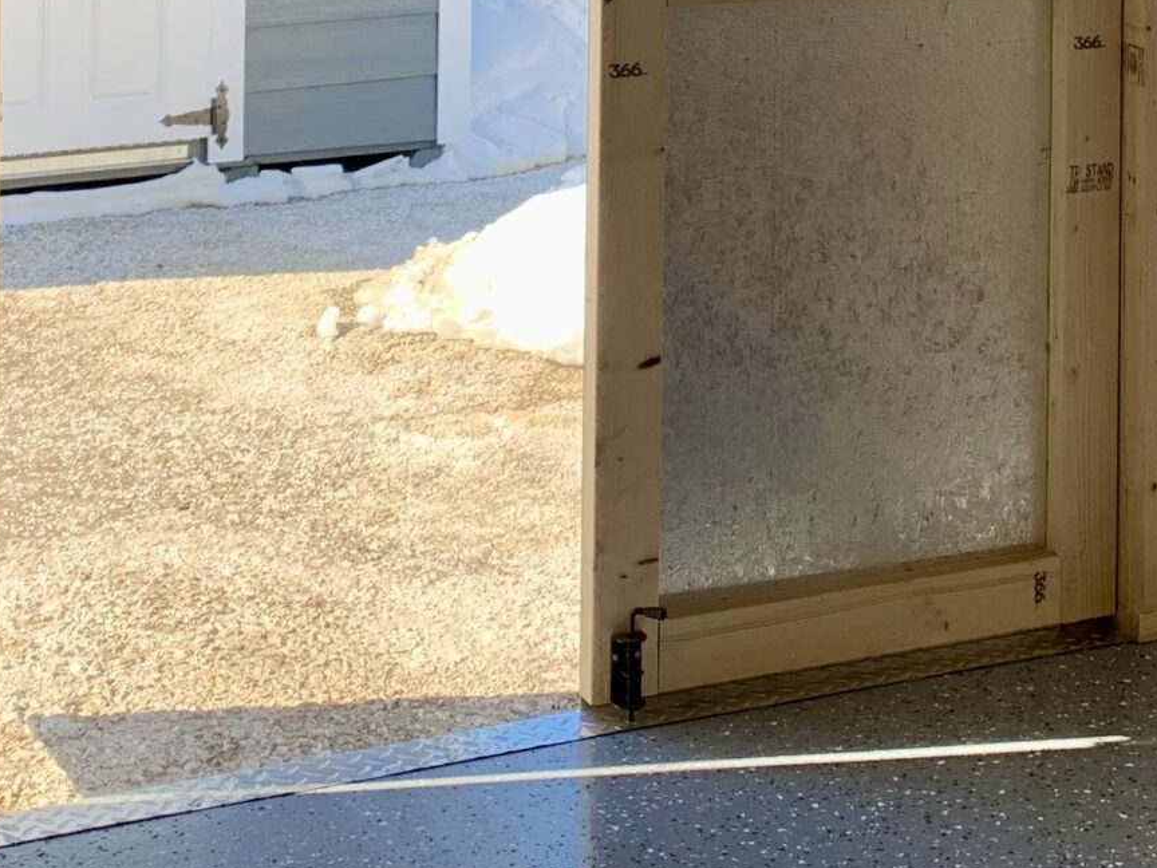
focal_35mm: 77
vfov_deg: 17.8
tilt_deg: -0.8
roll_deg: -0.4
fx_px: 2574
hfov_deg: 25.2
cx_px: 754
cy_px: -293
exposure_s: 1/363
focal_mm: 4.25
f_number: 1.8
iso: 25
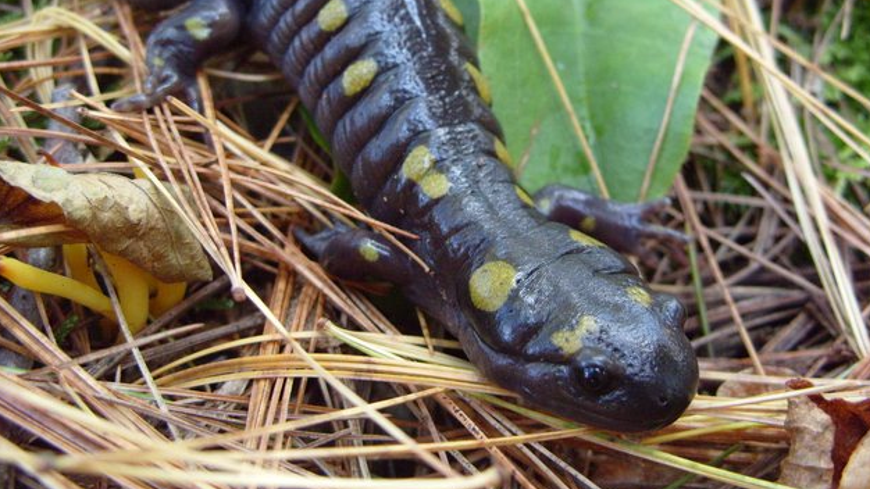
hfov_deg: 51.6
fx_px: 900
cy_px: 164
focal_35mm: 39
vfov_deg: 30.2
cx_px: 441
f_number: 3.1
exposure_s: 1/90
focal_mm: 7.8
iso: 400
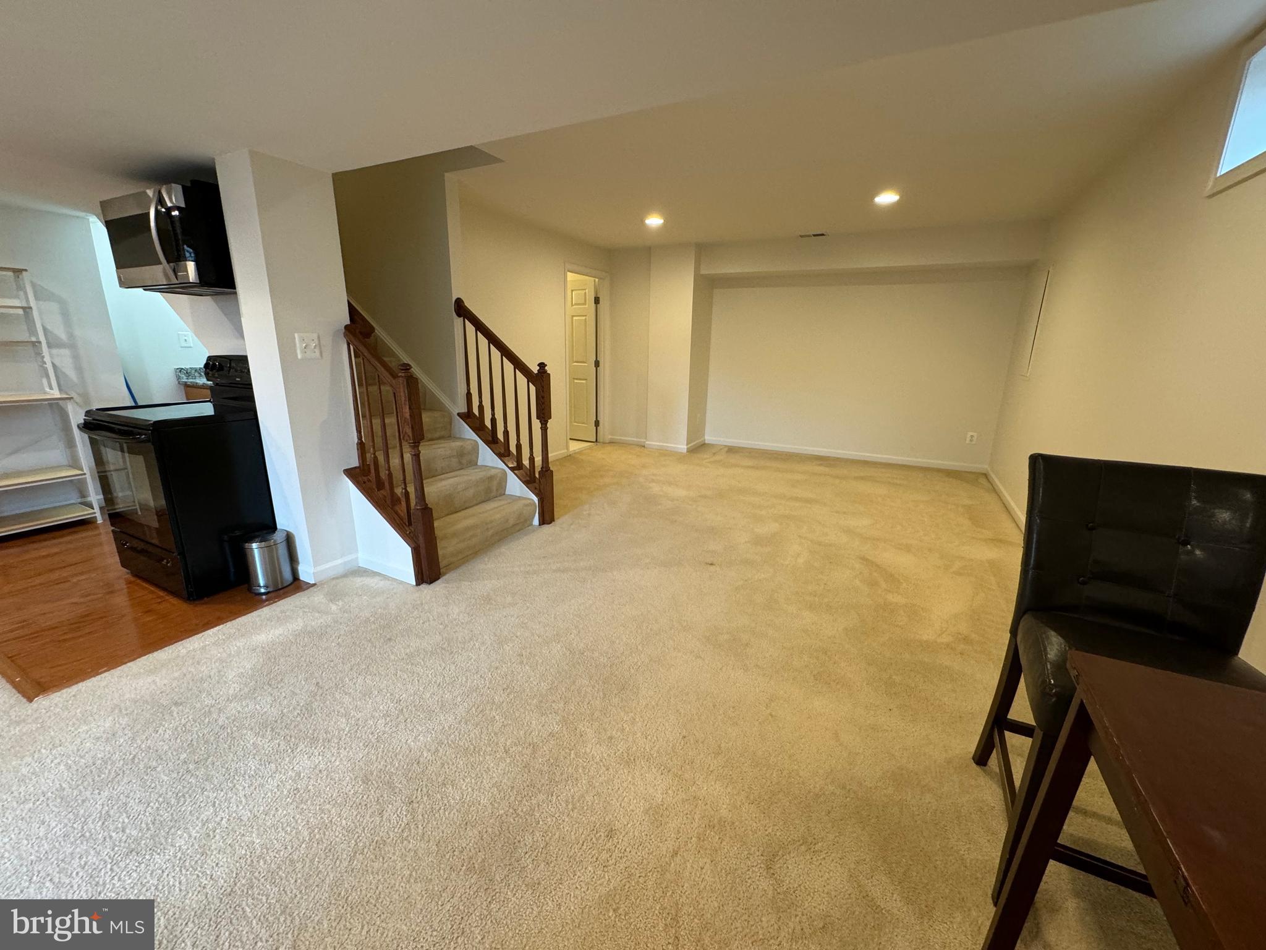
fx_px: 512
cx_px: 633
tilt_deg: -14.8
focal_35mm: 14
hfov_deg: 102.1
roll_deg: -1.3
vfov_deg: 85.7
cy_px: 475
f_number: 2.2
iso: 250
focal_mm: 2.22
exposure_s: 1/60
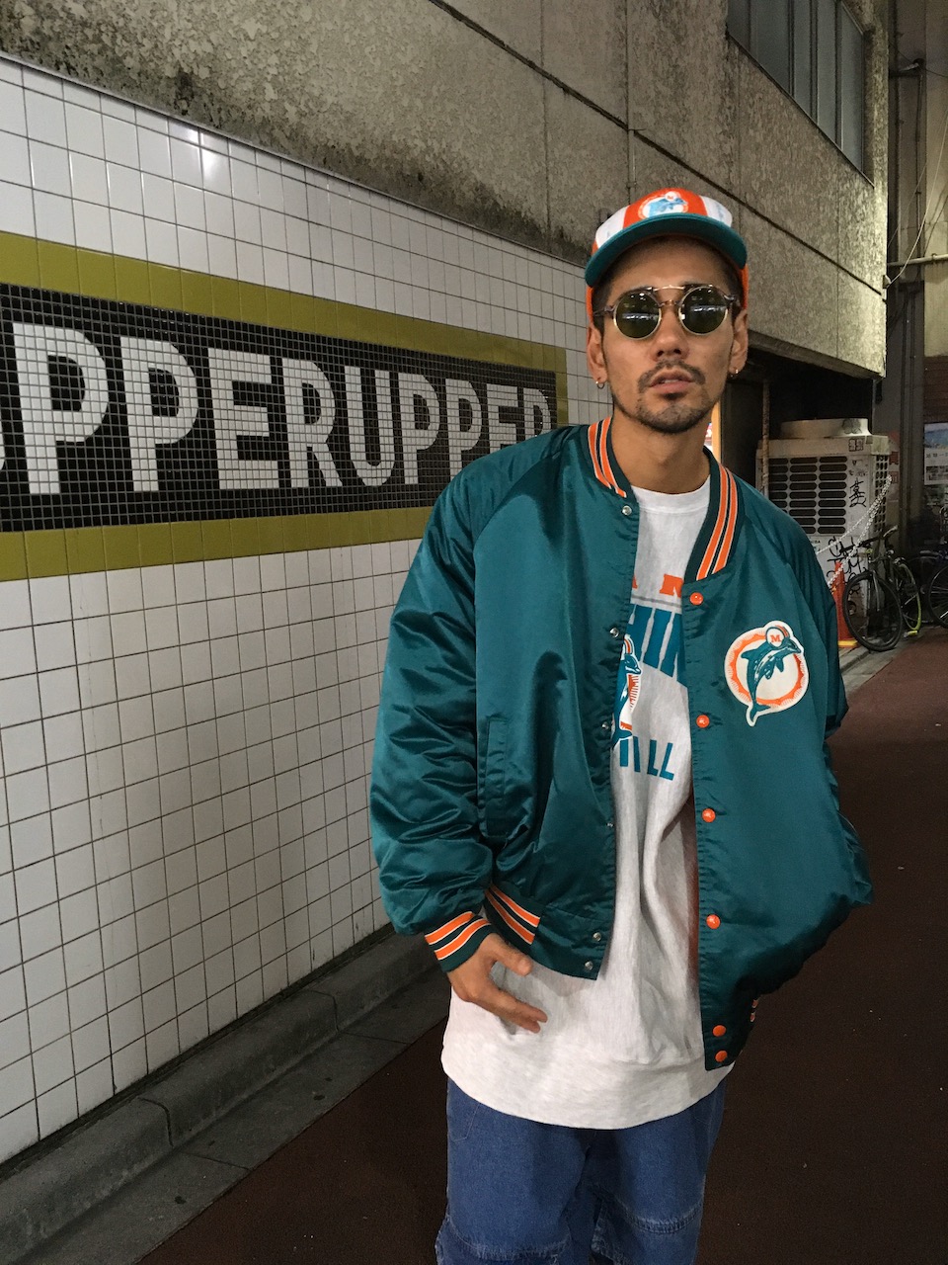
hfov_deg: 48.2
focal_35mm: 29
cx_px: 474
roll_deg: +2.7
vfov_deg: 61.7
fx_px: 1059
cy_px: 632
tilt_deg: -6.8
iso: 200
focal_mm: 4.15
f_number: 2.2
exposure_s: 1/15
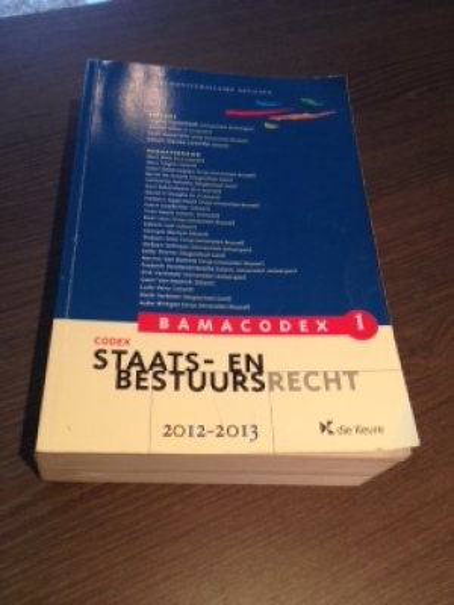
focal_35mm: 35
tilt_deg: -58.7
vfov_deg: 52.6
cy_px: 302
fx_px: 612
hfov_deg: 40.7
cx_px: 227
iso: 64
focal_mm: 4.28
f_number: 2.4
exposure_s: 1/20
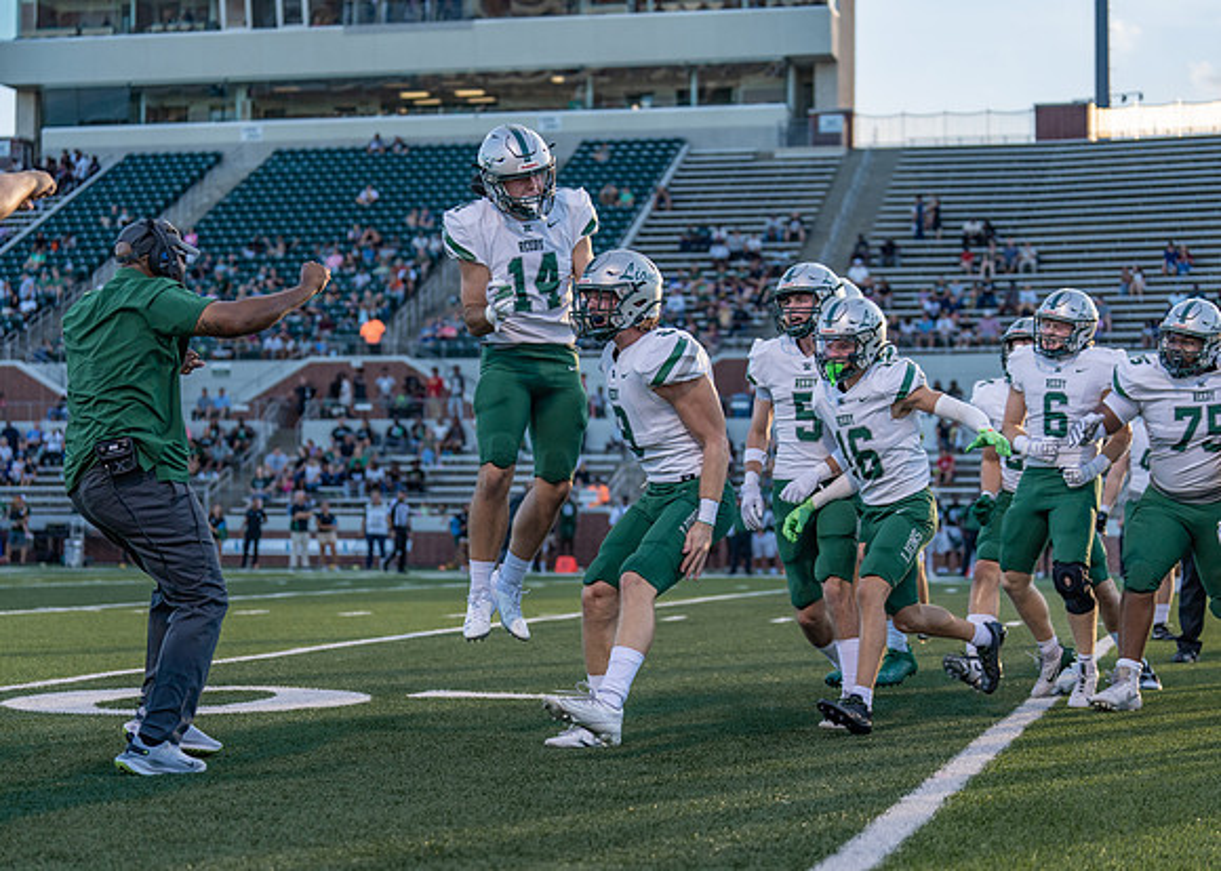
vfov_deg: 19.4
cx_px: 610
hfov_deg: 27.0
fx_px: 2543
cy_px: 436
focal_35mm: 73
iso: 320
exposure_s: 1/1250
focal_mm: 70
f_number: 2.8
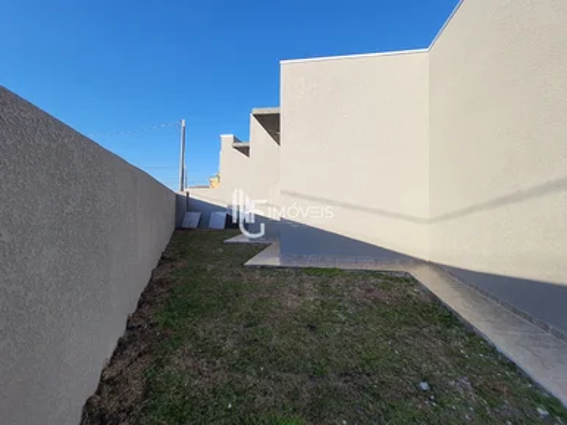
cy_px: 212
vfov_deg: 89.9
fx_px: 213
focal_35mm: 13
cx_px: 284
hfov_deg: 106.2
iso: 50
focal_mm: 1.74
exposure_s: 1/780
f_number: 2.2
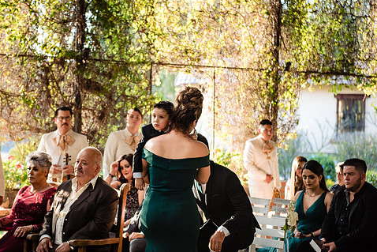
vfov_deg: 16.1
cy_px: 124
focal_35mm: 85
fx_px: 890
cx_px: 159
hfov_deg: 23.9
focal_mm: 70
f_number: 2.8
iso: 1000
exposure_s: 1/400
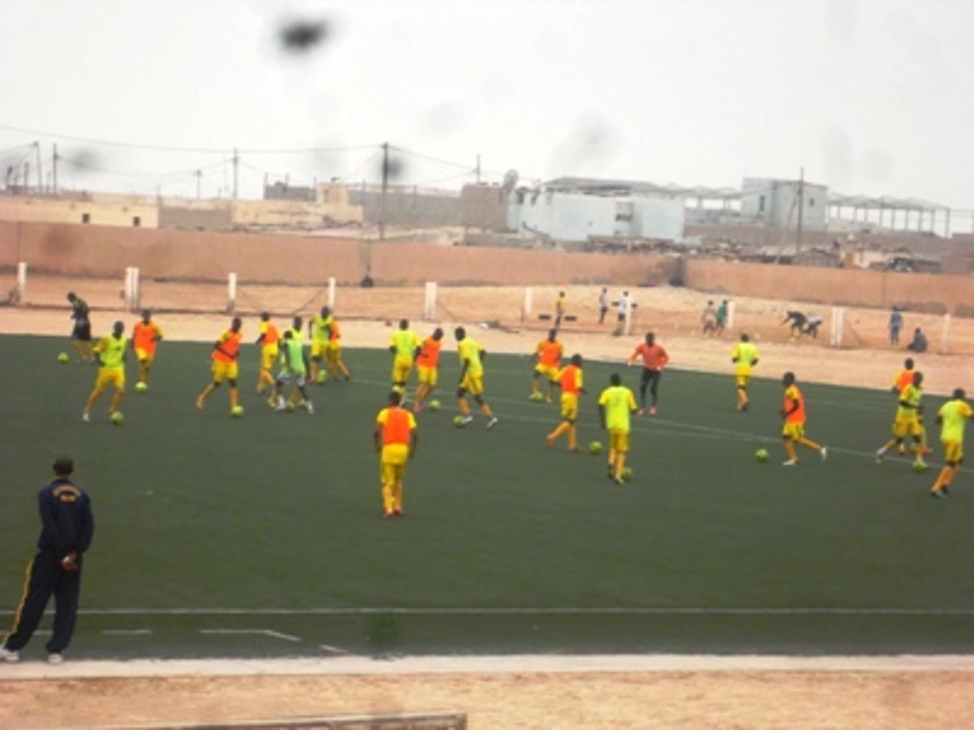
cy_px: 365
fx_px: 3799
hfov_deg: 14.6
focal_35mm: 135
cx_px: 487
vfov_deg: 11.0
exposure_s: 1/110
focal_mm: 24.5
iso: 320
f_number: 5.9
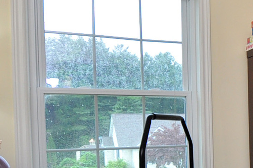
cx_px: 341
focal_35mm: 59
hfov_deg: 27.5
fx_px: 414
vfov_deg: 22.7
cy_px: 133
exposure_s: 1/125
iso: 250
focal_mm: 10
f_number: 5
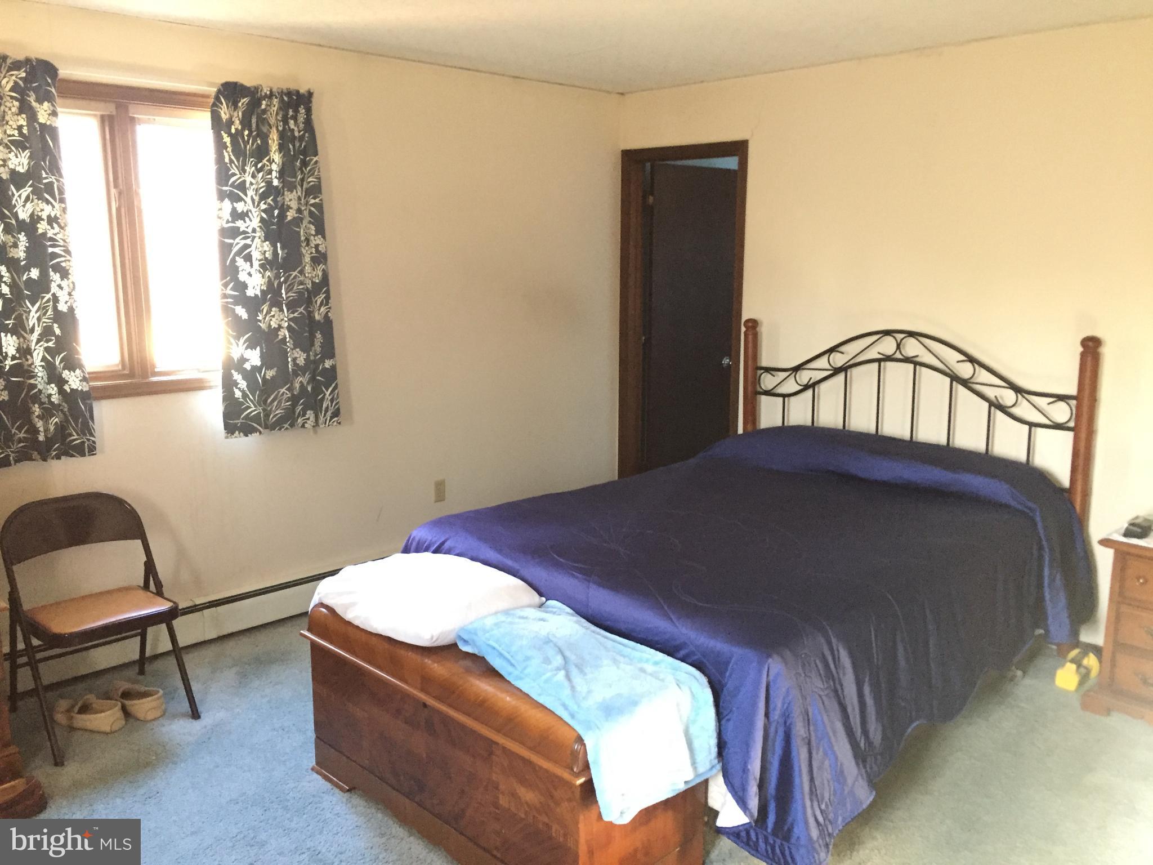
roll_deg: -0.5
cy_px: 432
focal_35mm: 29
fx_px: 966
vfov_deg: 48.2
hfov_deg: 61.7
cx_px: 576
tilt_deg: -11.7
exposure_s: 1/15
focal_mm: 4.15
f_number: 2.2
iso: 320
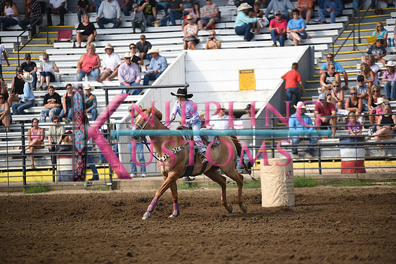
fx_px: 2200
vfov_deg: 6.9
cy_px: 132
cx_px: 198
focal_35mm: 200
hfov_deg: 10.3
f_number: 2.8
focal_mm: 200
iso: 500
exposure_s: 1/4000
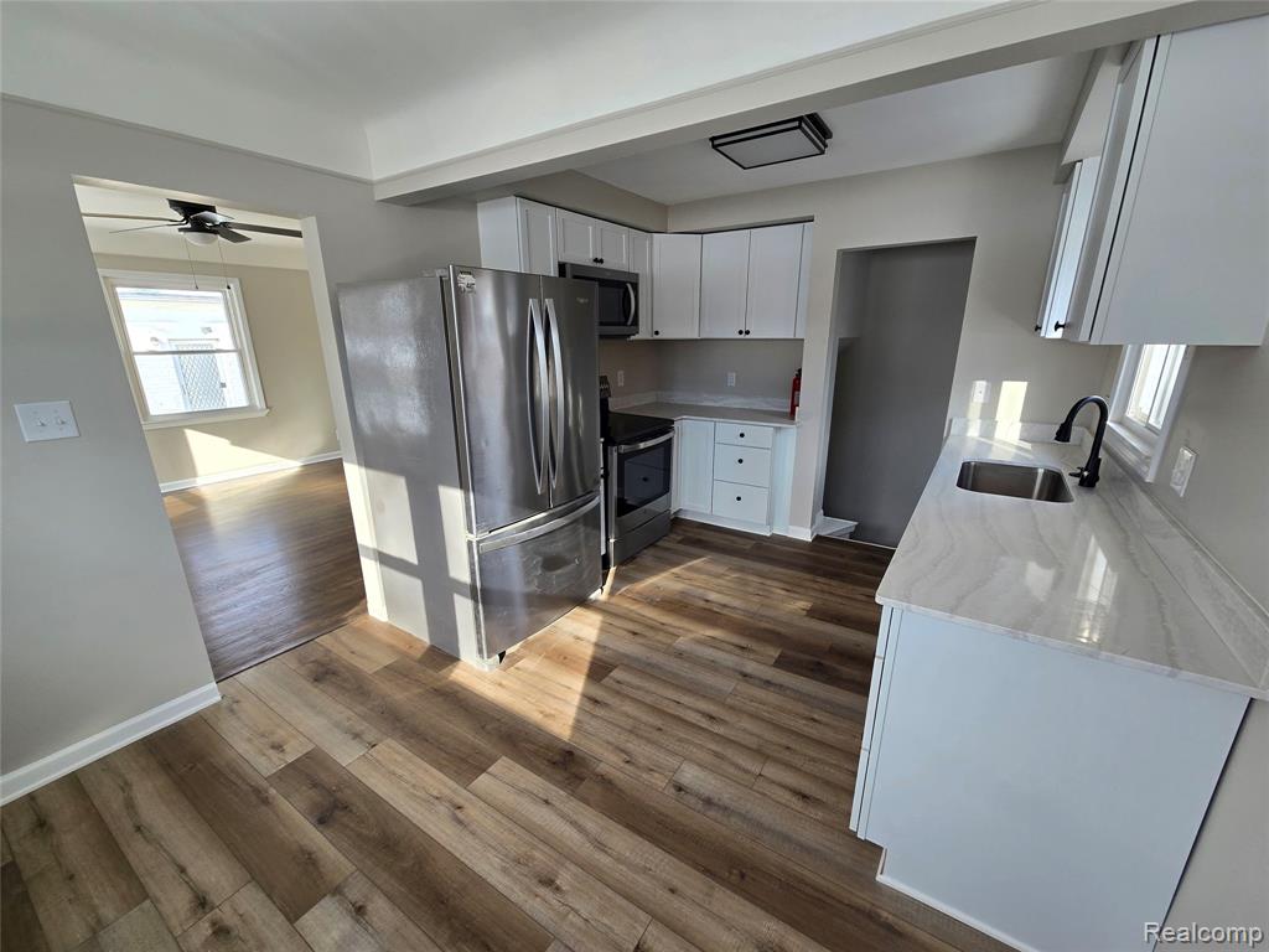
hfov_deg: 106.2
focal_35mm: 13
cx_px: 634
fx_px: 477
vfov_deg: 89.9
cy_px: 476
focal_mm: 2.2
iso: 50
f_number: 2.2
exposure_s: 1/172
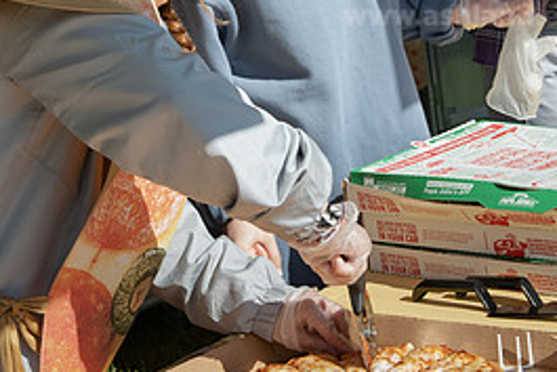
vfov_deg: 14.8
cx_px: 248
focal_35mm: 92
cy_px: 60
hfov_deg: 22.1
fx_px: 1424
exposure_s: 1/800
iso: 400
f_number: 6.3
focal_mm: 42
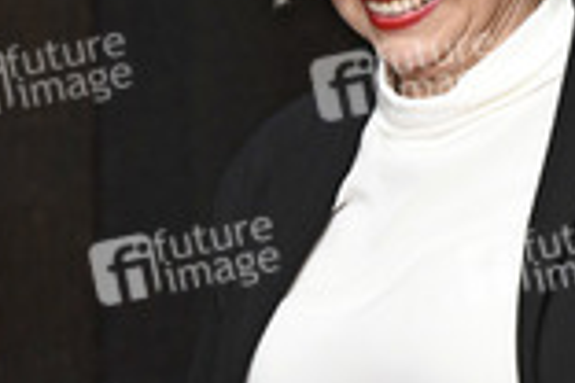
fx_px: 9215
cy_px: 169
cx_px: 455
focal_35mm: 577
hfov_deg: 3.6
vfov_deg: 2.4
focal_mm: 200
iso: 4500
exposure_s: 1/400
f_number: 3.5
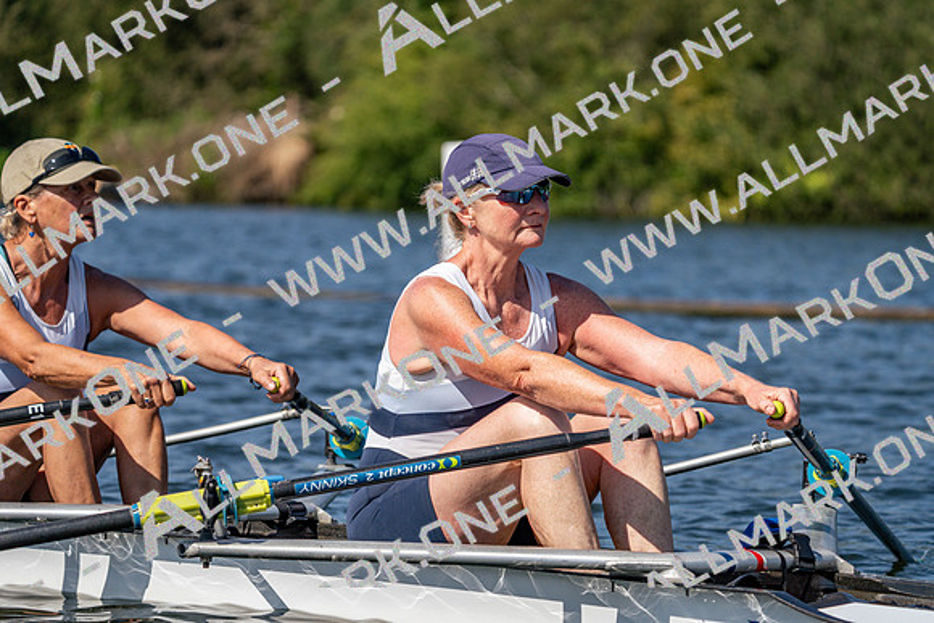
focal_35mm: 200
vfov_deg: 6.9
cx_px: 467
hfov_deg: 10.3
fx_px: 5190
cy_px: 312
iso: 200
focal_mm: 200
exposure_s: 1/2000
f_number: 5.6
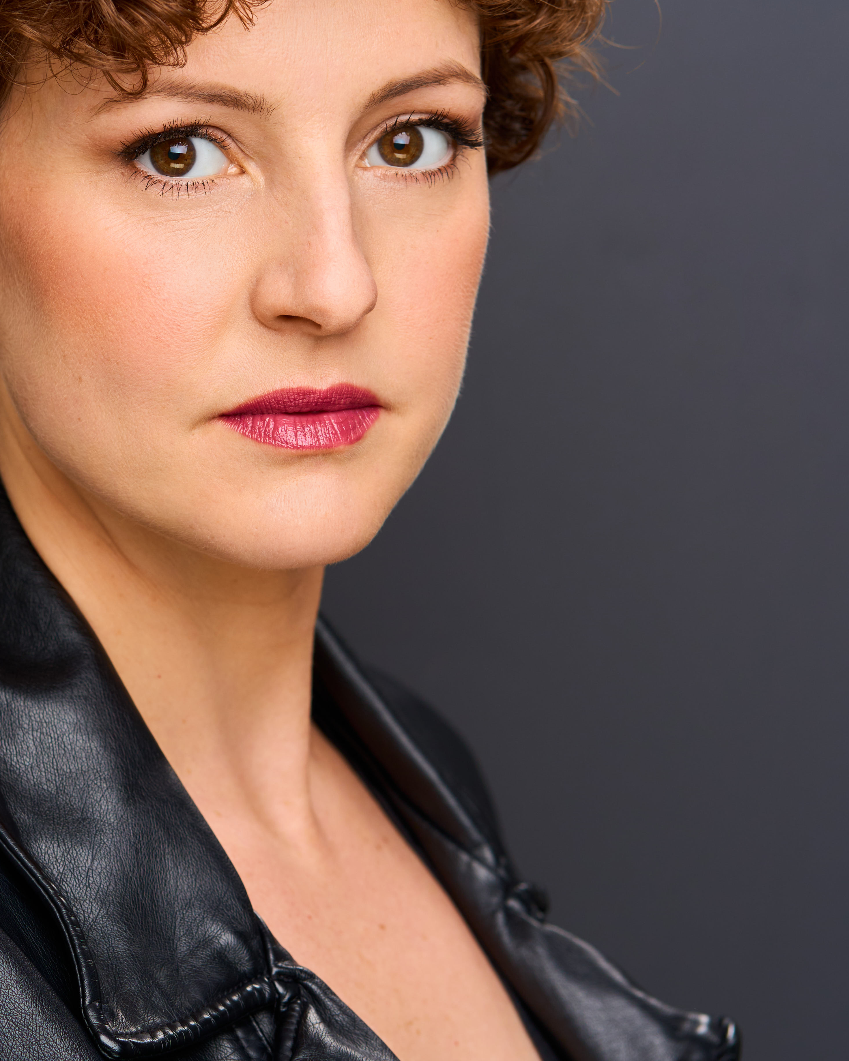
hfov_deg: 10.1
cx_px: 185
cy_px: 521
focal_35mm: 152
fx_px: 4775
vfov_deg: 12.7
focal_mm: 85
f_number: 5.6
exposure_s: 1/200
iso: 250
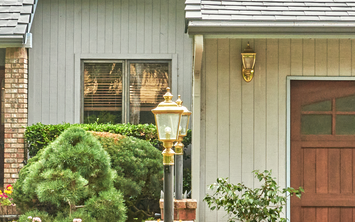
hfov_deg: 18.4
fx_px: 1093
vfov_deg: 11.6
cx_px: 167
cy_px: 66
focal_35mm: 113
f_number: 9
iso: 100
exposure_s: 1/125
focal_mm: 20
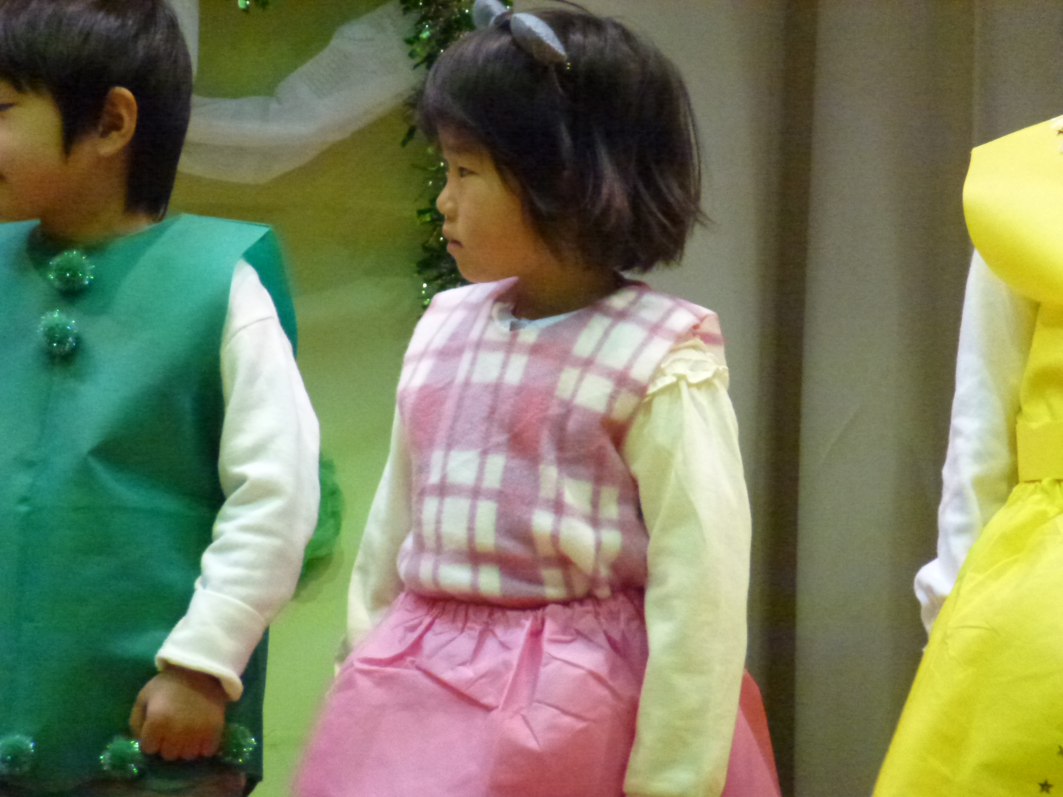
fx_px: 11792
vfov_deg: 3.9
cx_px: 532
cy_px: 398
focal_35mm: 384
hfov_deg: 5.2
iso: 1600
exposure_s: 1/25
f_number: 5.9
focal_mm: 68.8
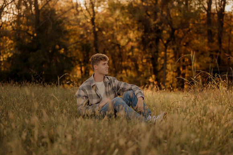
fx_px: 485
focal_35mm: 75
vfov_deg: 18.2
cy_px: 78
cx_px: 116
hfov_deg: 27.0
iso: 250
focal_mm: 50
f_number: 1.8
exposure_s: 1/1250
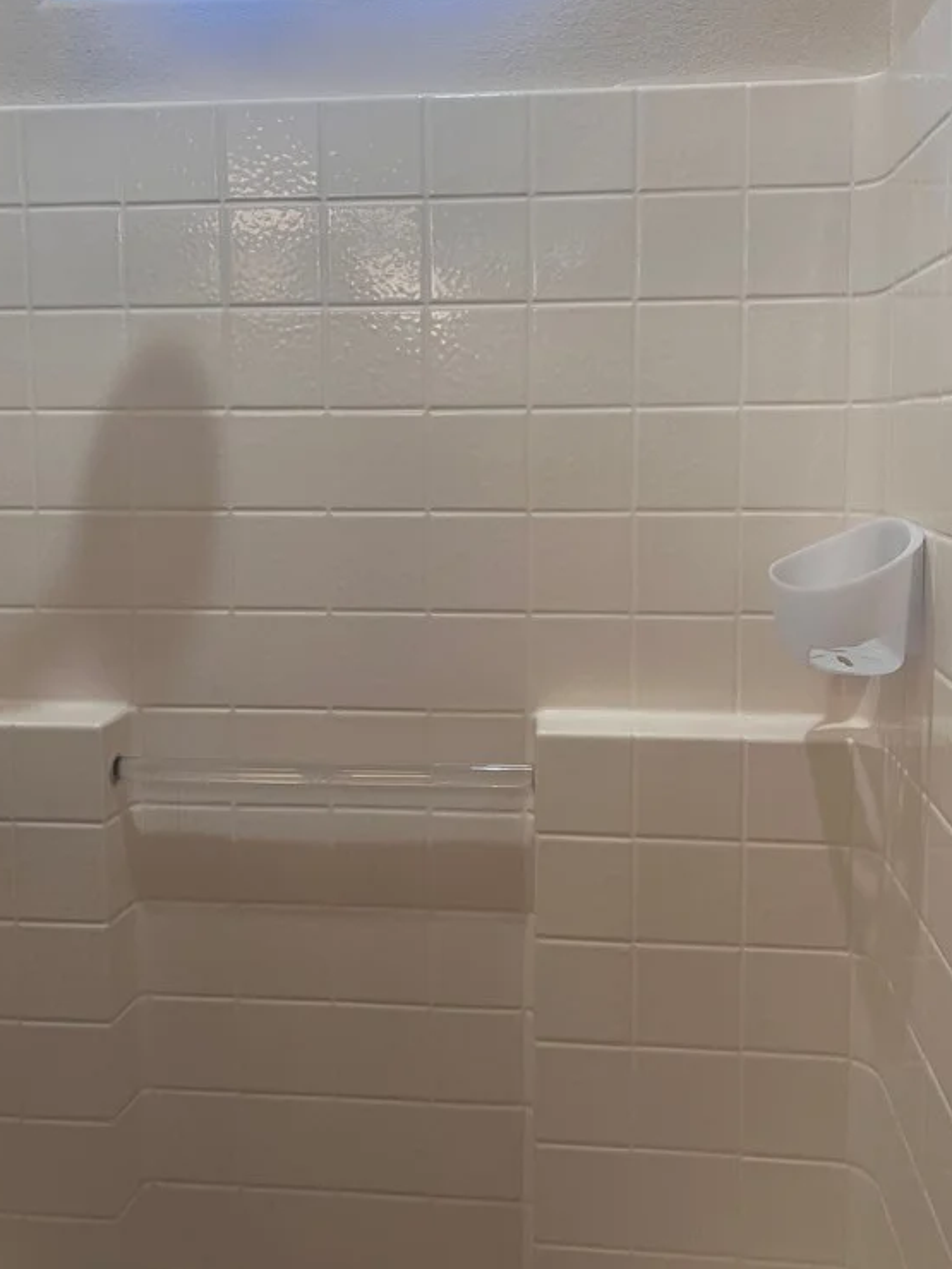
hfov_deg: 39.6
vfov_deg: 51.2
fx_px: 1320
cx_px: 443
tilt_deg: -6.2
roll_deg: +0.8
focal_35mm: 36
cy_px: 556
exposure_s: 1/120
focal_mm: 5.1
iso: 100
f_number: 1.6
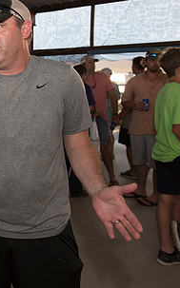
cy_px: 108
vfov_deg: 45.8
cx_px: -54
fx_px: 338
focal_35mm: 43
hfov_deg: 25.6
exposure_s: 1/100
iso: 500
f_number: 5
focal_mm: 22
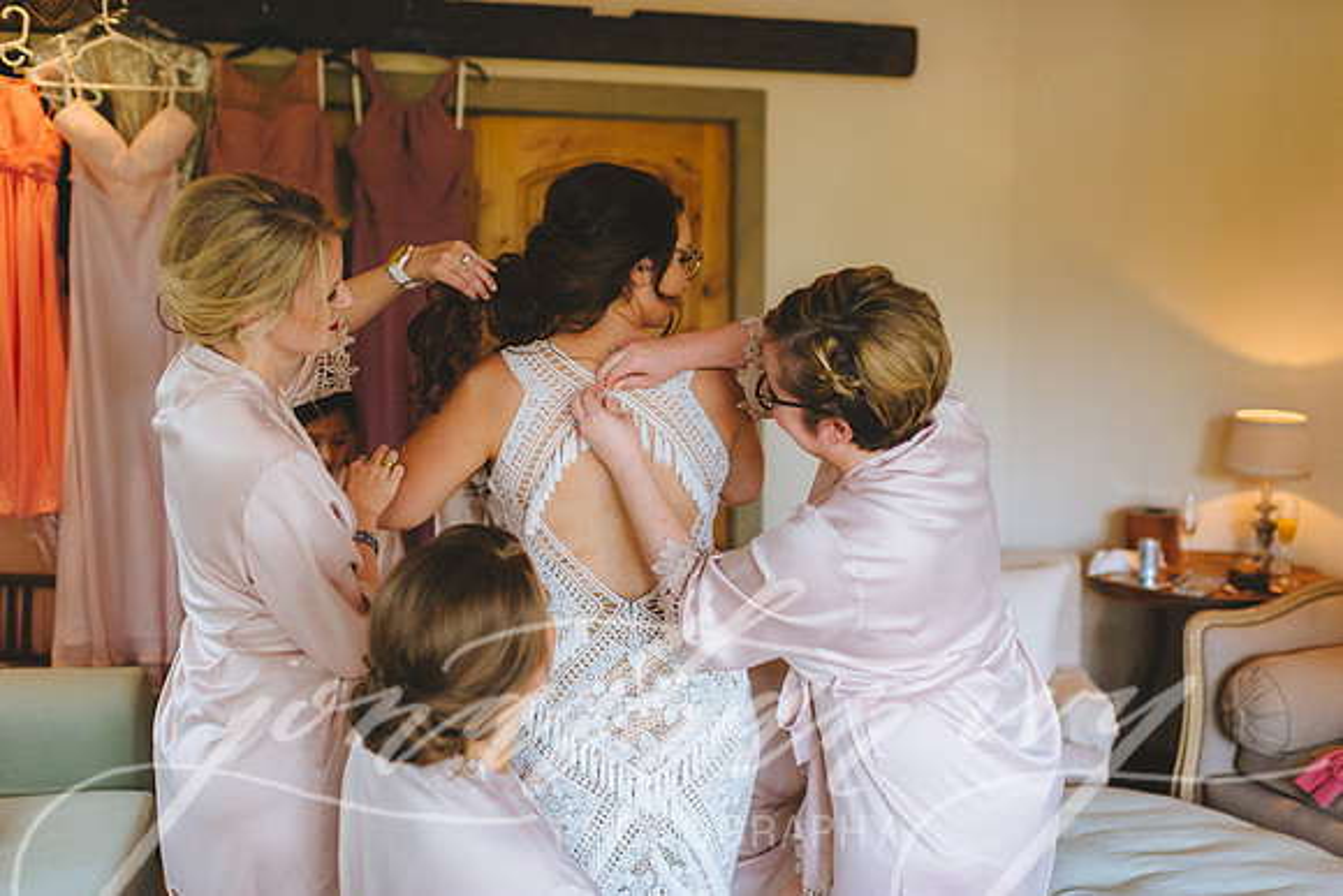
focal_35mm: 35
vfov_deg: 37.9
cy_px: 448
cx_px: 672
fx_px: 1306
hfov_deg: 54.4
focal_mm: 35
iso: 1000
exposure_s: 1/1000
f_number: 2
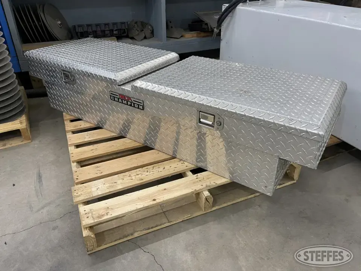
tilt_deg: -25.8
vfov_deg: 53.1
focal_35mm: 26
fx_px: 271
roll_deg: +1.9
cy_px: 136
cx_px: 180
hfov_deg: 67.3
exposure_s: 1/60
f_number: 1.6
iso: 80
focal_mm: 5.1
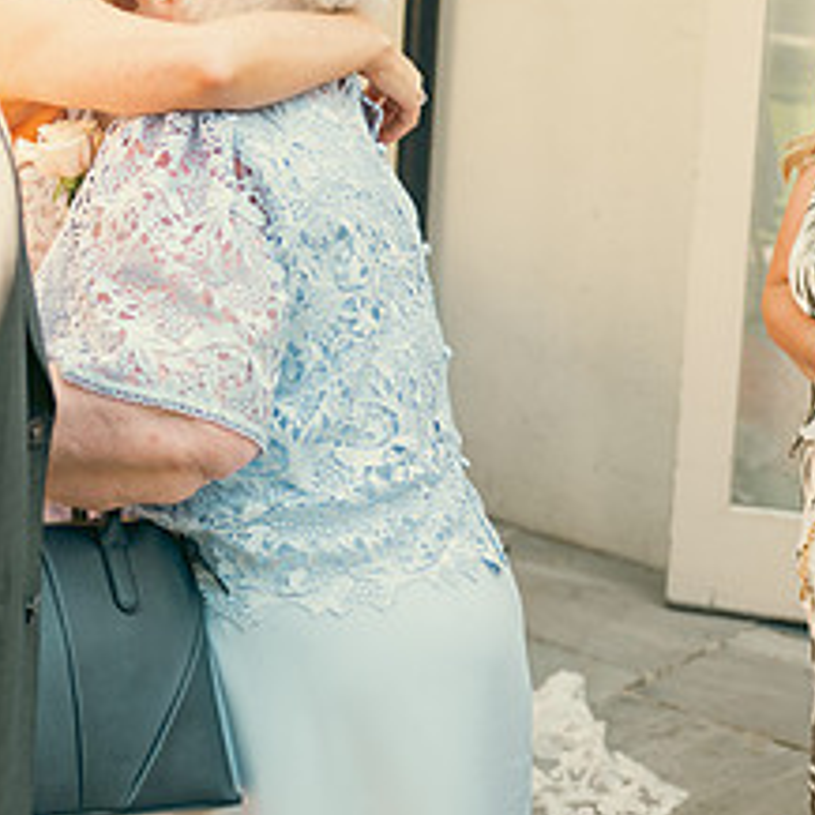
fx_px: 2424
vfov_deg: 18.9
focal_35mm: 91
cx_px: 60
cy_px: 160
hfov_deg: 18.7
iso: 160
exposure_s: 1/250
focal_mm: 40
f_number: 3.5
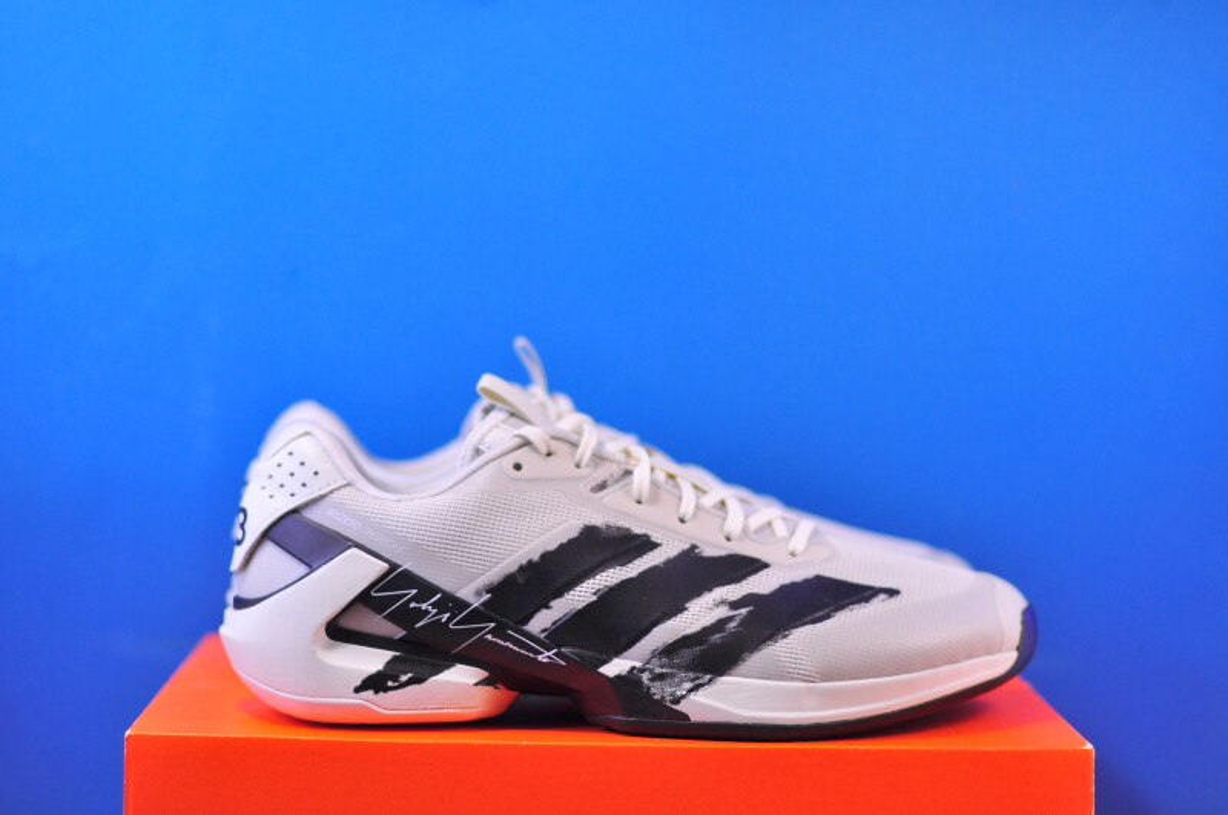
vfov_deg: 18.1
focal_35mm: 75
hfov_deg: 27.0
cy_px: 408
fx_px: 2555
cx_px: 614
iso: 250
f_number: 2
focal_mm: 50
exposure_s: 1/320
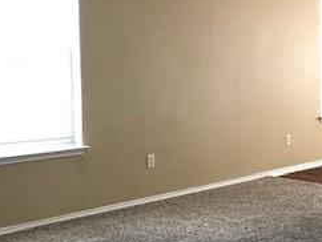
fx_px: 689
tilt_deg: -6.0
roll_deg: -0.5
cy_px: 121
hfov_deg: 24.5
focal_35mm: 74
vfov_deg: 19.9
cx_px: 358
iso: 40
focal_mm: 3.99
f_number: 1.8
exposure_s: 1/24
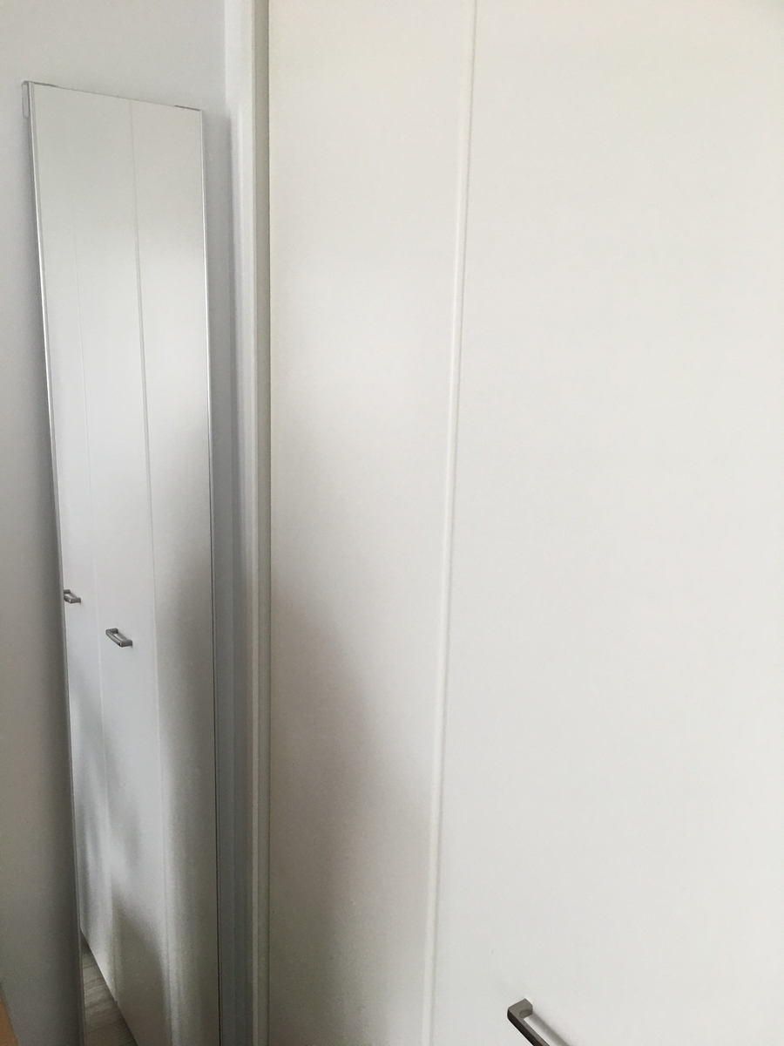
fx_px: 876
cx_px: 392
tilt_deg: -9.9
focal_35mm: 29
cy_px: 523
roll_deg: -2.2
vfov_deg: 61.7
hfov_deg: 48.2
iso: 40
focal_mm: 4.15
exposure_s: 1/30
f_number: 2.2
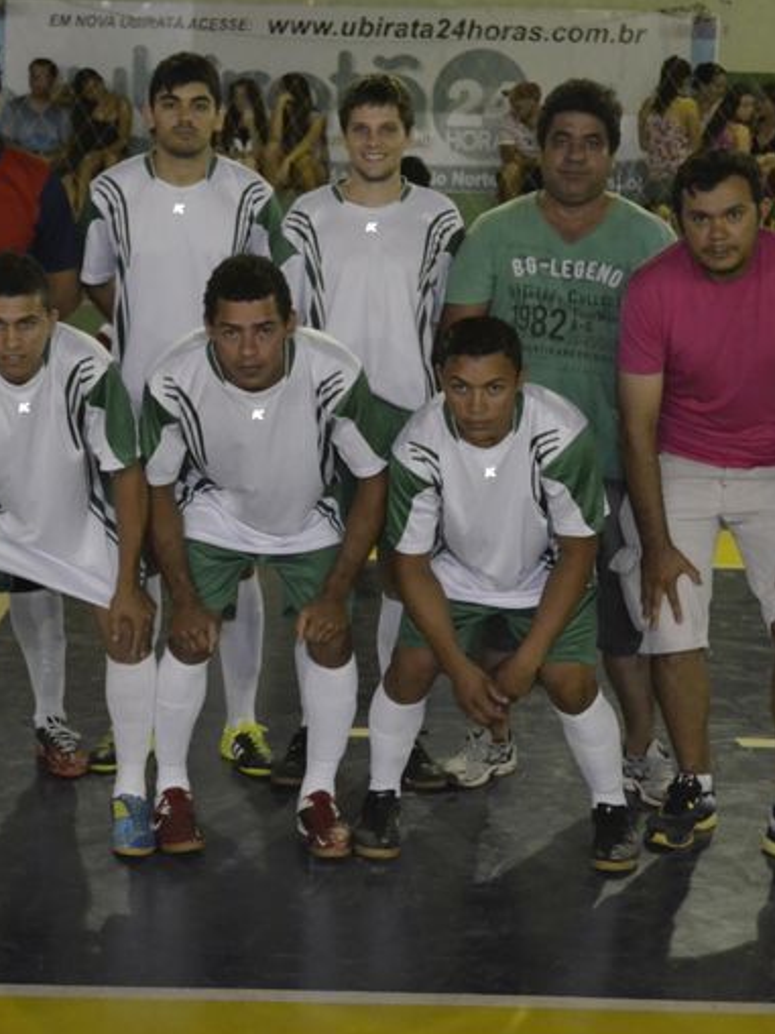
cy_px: 502
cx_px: 238
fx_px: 2030
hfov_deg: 21.5
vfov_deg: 28.6
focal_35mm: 68
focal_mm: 30
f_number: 4.5
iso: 3200
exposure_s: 1/60
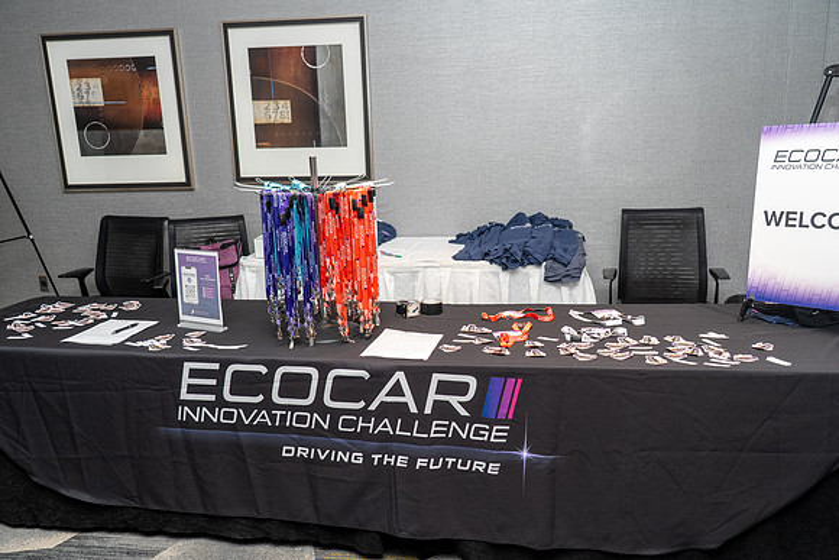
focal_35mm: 31
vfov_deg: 42.3
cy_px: 280
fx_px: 723
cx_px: 420
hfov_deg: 60.3
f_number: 4
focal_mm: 31
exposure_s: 1/200
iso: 800
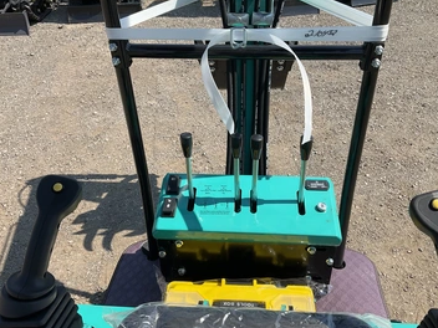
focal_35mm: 33
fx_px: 418
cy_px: 153
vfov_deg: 42.9
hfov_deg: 55.4
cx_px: 217
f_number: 1.8
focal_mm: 3
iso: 25
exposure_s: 1/1412
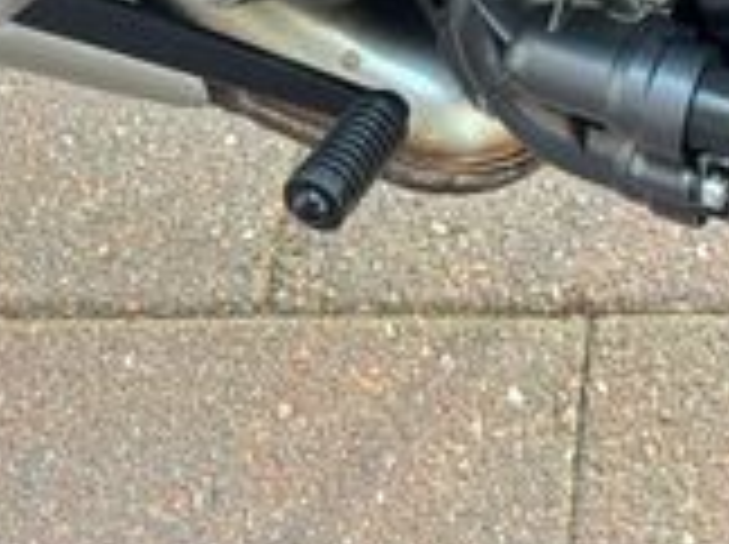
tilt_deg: -41.4
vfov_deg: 12.8
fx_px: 2166
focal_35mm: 103
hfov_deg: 18.4
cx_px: 792
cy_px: -472
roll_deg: +1.3
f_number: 1.6
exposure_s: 1/60
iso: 160
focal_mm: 5.96
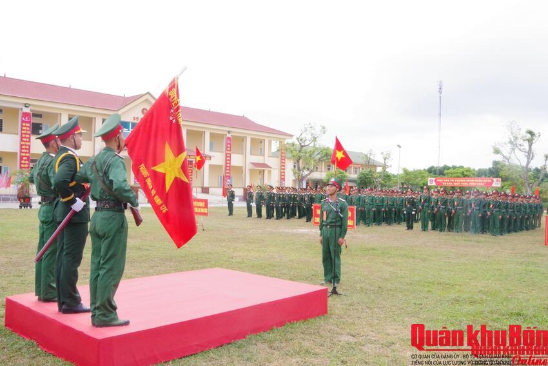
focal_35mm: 31
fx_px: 472
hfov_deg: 60.3
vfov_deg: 42.3
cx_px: 274
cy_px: 183
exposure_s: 1/320
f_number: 20
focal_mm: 21
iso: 6400
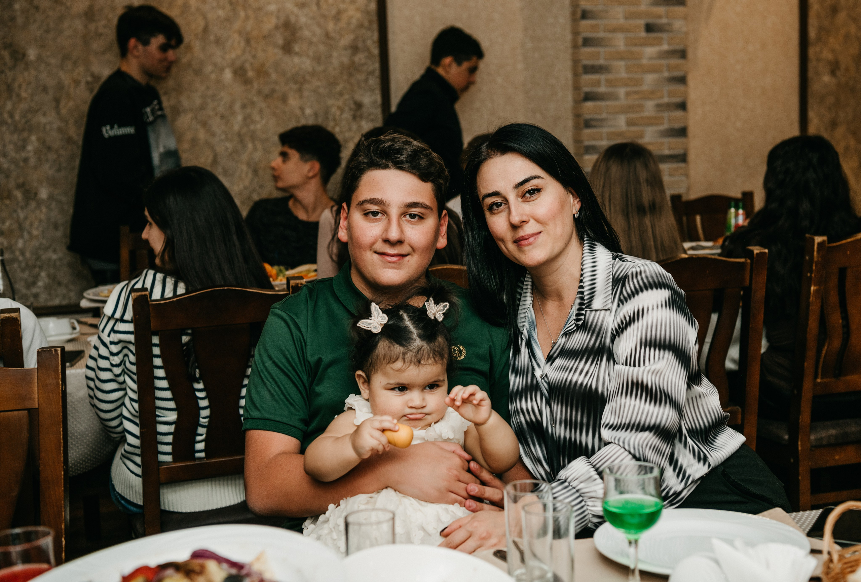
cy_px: 268
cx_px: 471
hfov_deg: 36.4
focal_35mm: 54
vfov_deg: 25.1
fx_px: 1308
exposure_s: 1/160
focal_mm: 50
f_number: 4
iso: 125
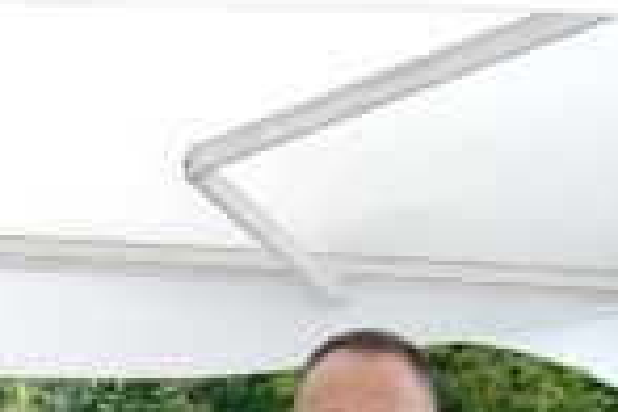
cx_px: -580
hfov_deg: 13.6
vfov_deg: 9.8
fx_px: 2249
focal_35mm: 131
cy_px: 818
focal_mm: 20
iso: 400
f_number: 5
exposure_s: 1/100
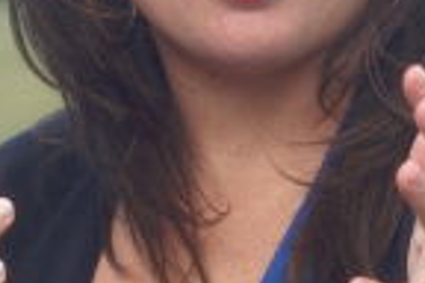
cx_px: 84
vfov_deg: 3.3
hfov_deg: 5.0
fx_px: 4911
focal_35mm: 416
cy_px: -40
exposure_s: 1/750
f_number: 2.8
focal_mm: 50
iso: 100
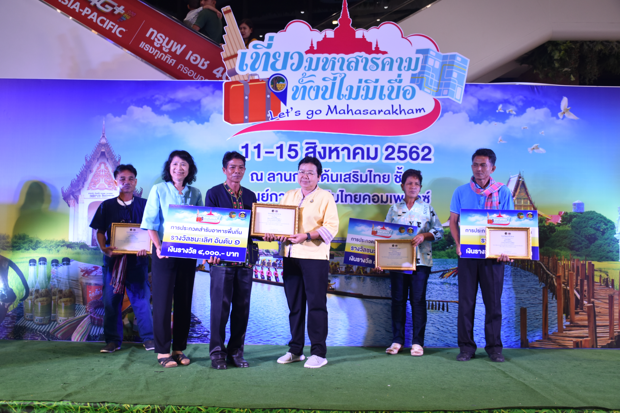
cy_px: 206
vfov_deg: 38.4
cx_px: 310
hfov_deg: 55.1
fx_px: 594
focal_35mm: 34
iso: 400
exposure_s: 1/80
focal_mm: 23
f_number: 4.5
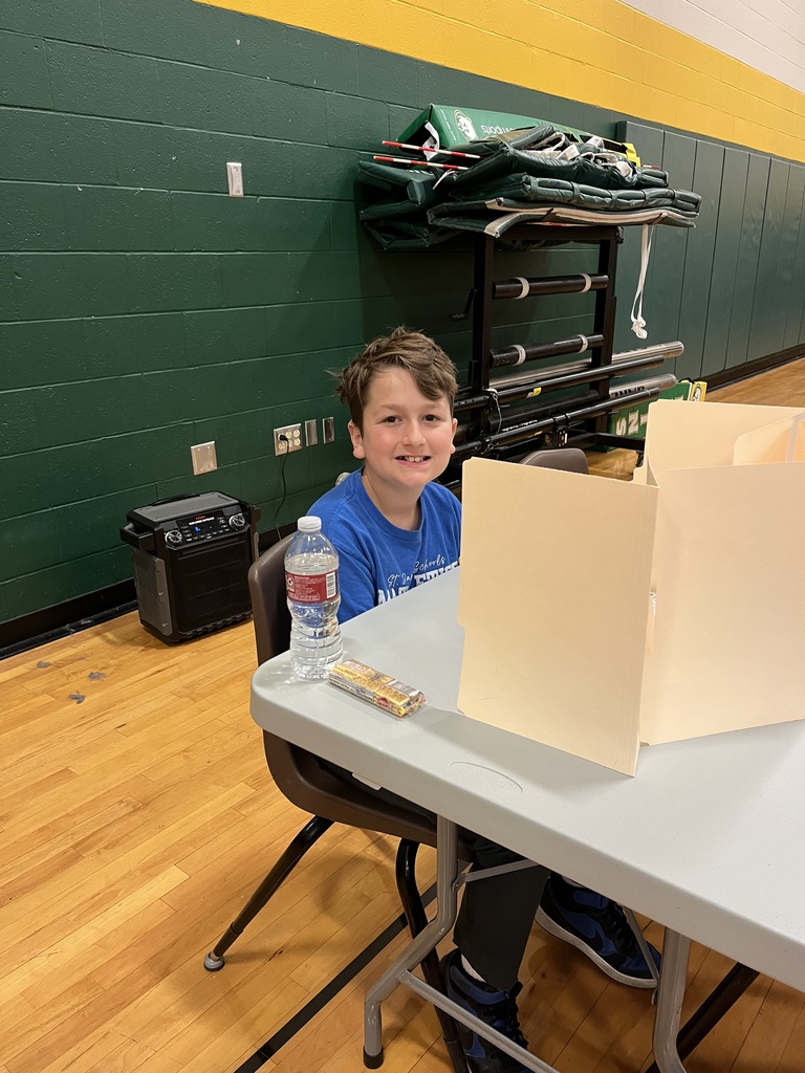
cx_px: 402
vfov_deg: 67.3
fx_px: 806
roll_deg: +1.5
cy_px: 536
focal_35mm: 26
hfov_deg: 53.1
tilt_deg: -20.2
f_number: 1.6
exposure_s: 1/60
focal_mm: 5.1
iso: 250
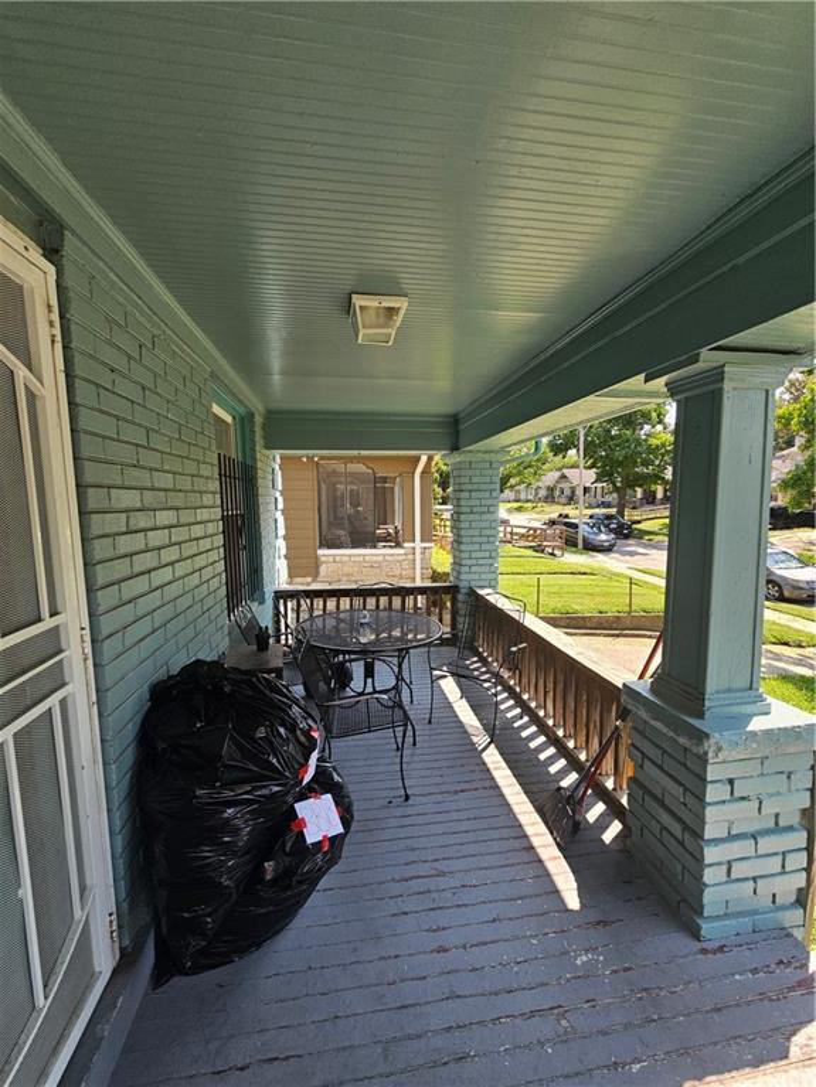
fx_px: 409
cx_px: 408
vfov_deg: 106.2
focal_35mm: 13
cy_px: 544
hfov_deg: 89.9
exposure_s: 1/360
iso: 50
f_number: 2.2
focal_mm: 2.2
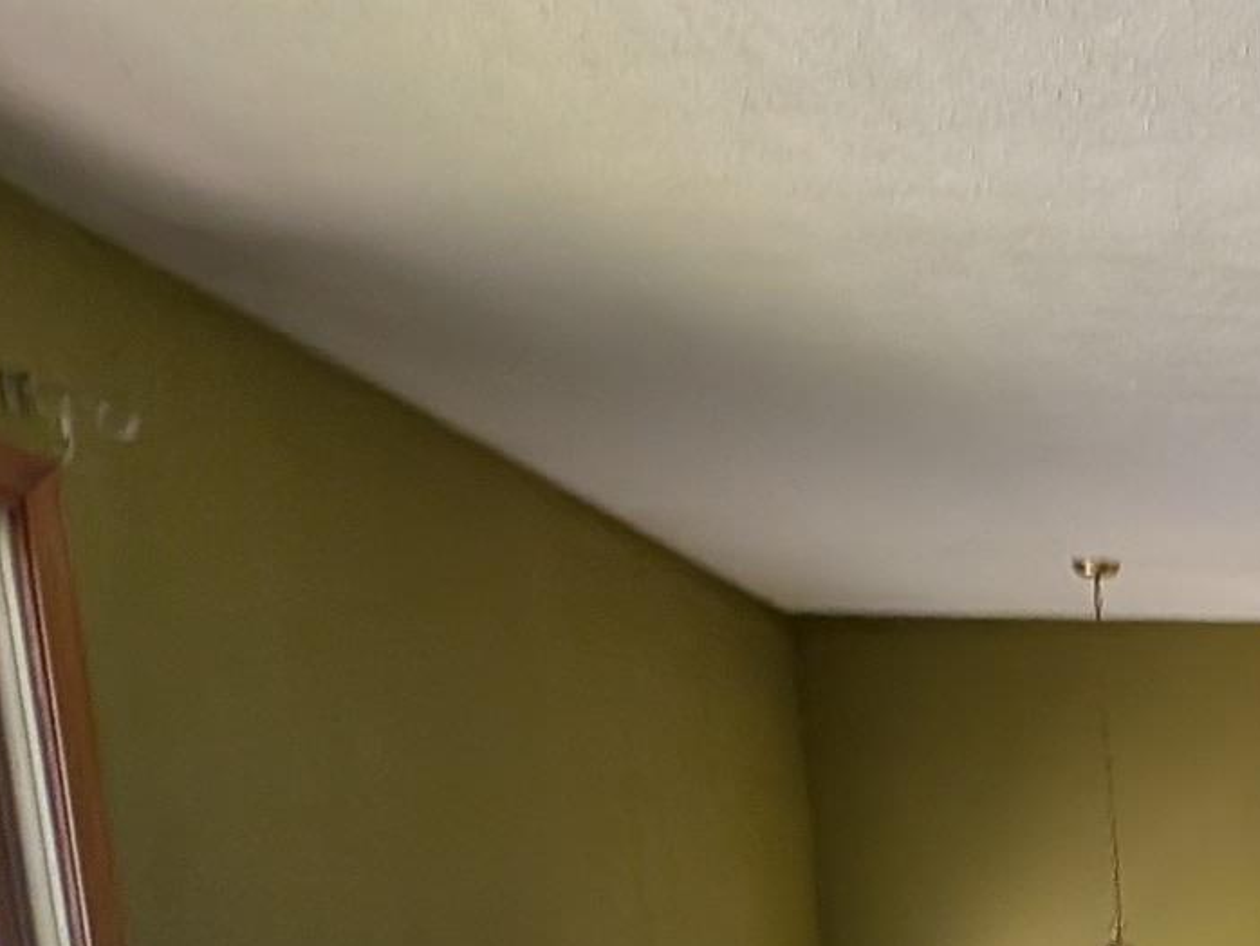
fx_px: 1602
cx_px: 1601
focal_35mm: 44
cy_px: 1141
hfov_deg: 33.0
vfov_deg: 28.5
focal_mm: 2.23
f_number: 1.95
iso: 247
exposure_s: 1/61.6
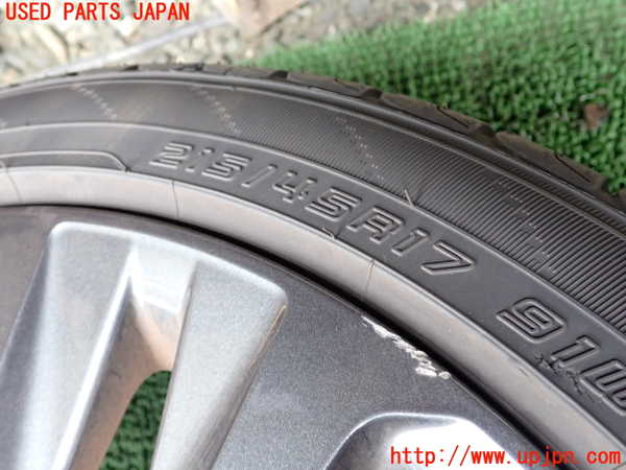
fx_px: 543
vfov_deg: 46.8
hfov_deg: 60.0
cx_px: 313
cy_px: 235
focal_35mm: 30
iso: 500
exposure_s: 1/30
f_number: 2.3
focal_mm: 5.4
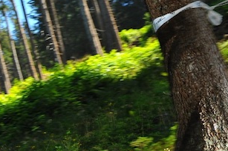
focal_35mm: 73
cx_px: -29
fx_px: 462
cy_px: 183
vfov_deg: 17.7
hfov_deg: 25.5
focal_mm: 28
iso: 200
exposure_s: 1/200
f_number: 5.6
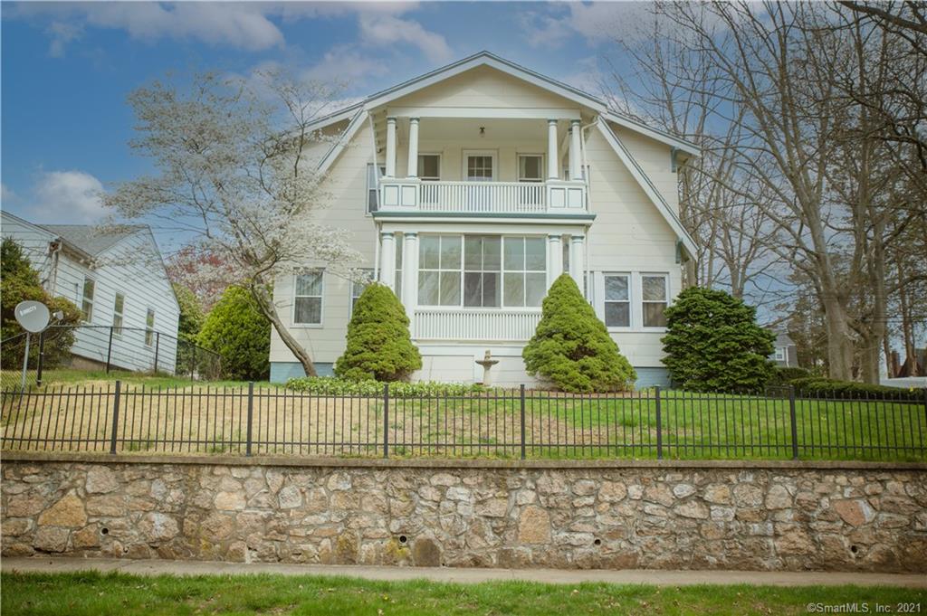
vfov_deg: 38.8
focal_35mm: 34
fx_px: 875
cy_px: 308
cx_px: 464
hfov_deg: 55.8
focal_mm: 34
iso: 100
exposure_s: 1/250
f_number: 5.6
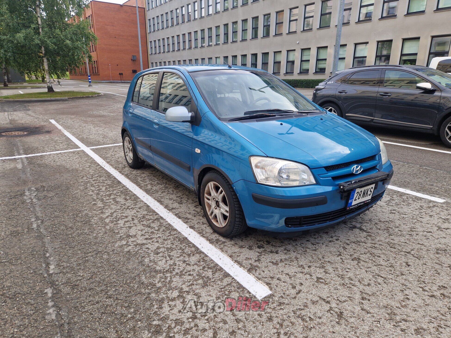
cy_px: 169
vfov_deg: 58.9
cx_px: 226
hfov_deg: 73.9
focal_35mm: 23
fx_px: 300
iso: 50
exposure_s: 1/2033
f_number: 1.8
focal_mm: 5.4
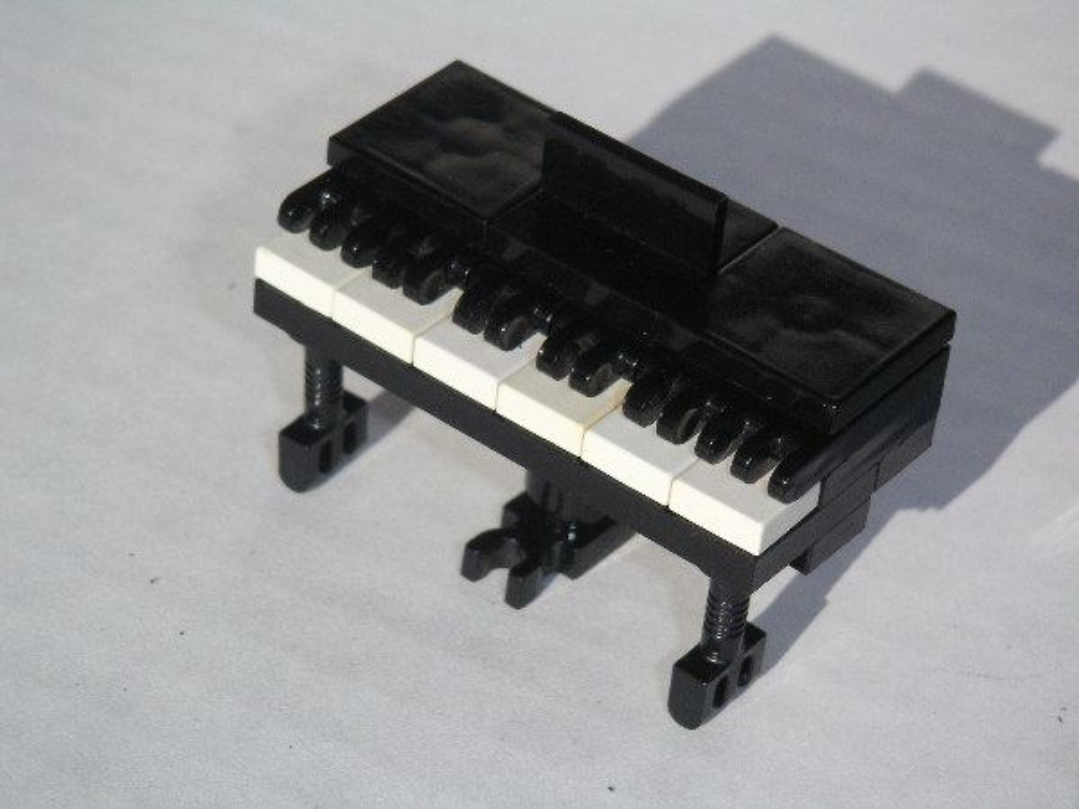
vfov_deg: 13.3
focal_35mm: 111
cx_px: 540
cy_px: 404
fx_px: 3460
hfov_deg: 17.7
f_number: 8
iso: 160
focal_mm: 17.1
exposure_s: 1/750
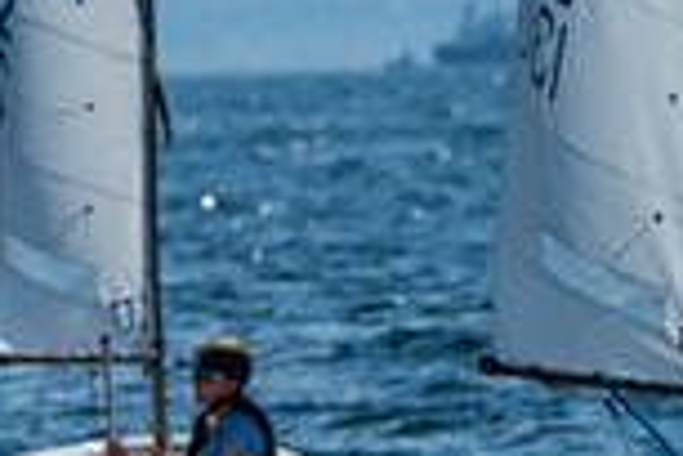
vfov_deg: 1.9
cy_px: 816
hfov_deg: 2.8
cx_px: -290
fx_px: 14038
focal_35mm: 740
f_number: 8
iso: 100
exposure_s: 1/500
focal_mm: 195
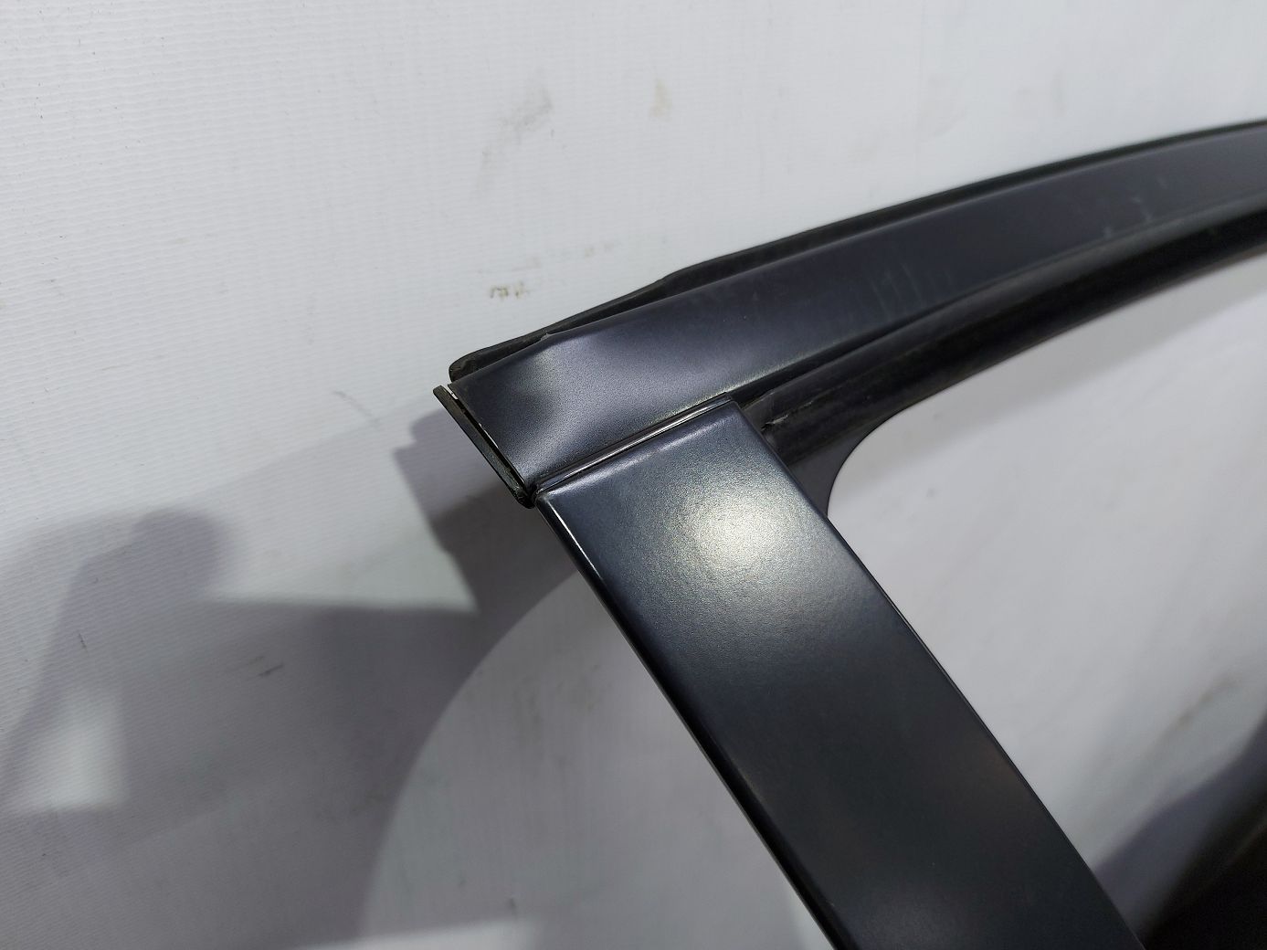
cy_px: 475
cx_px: 634
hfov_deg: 71.6
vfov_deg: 56.8
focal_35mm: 24
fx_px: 878
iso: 64
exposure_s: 1/50
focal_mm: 5.23
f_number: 1.8
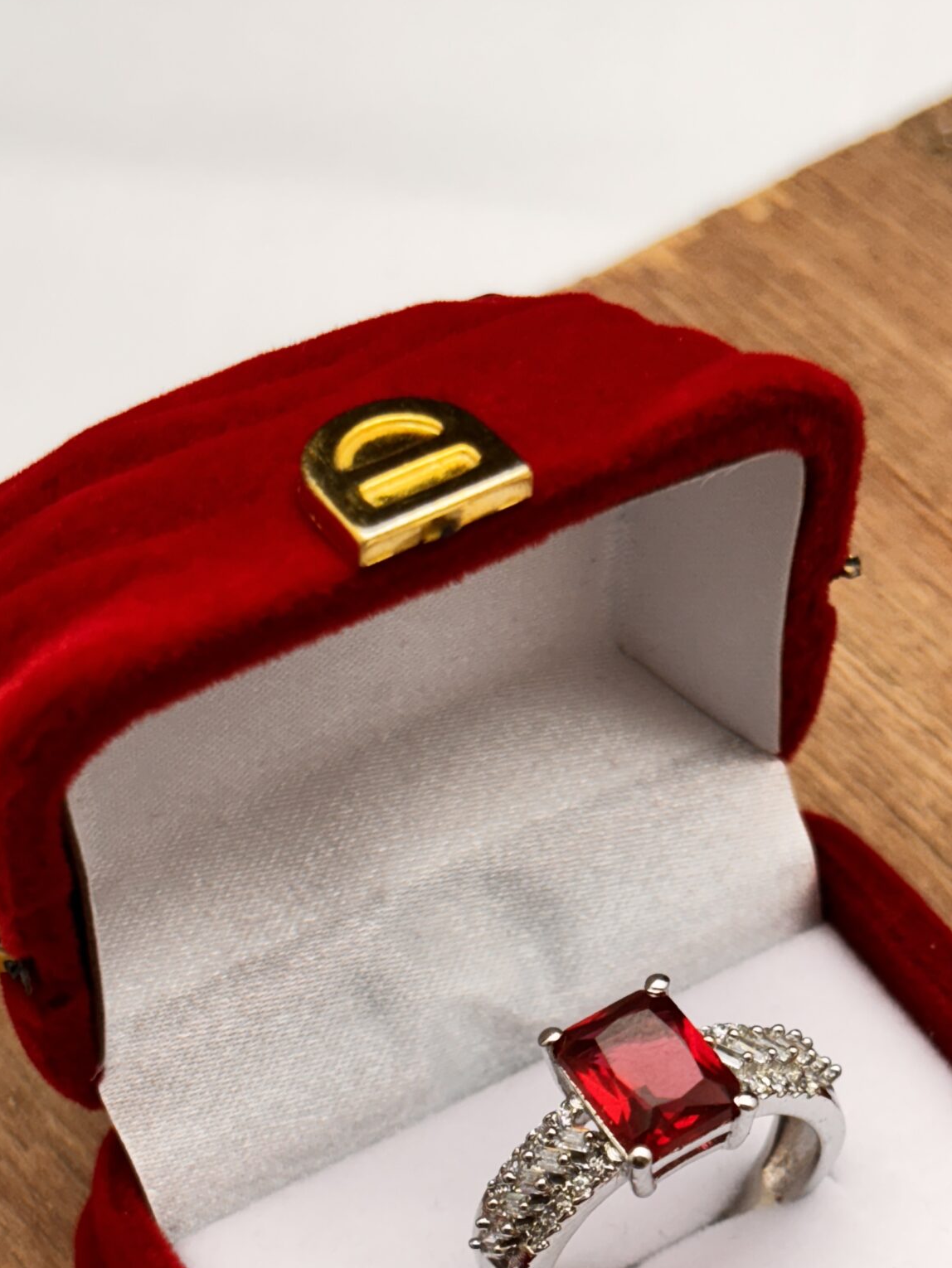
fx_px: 3189
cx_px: 620
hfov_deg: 16.9
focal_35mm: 87
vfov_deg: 22.2
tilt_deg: -52.0
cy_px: 996
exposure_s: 1/100
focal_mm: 5.96
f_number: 1.6
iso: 50
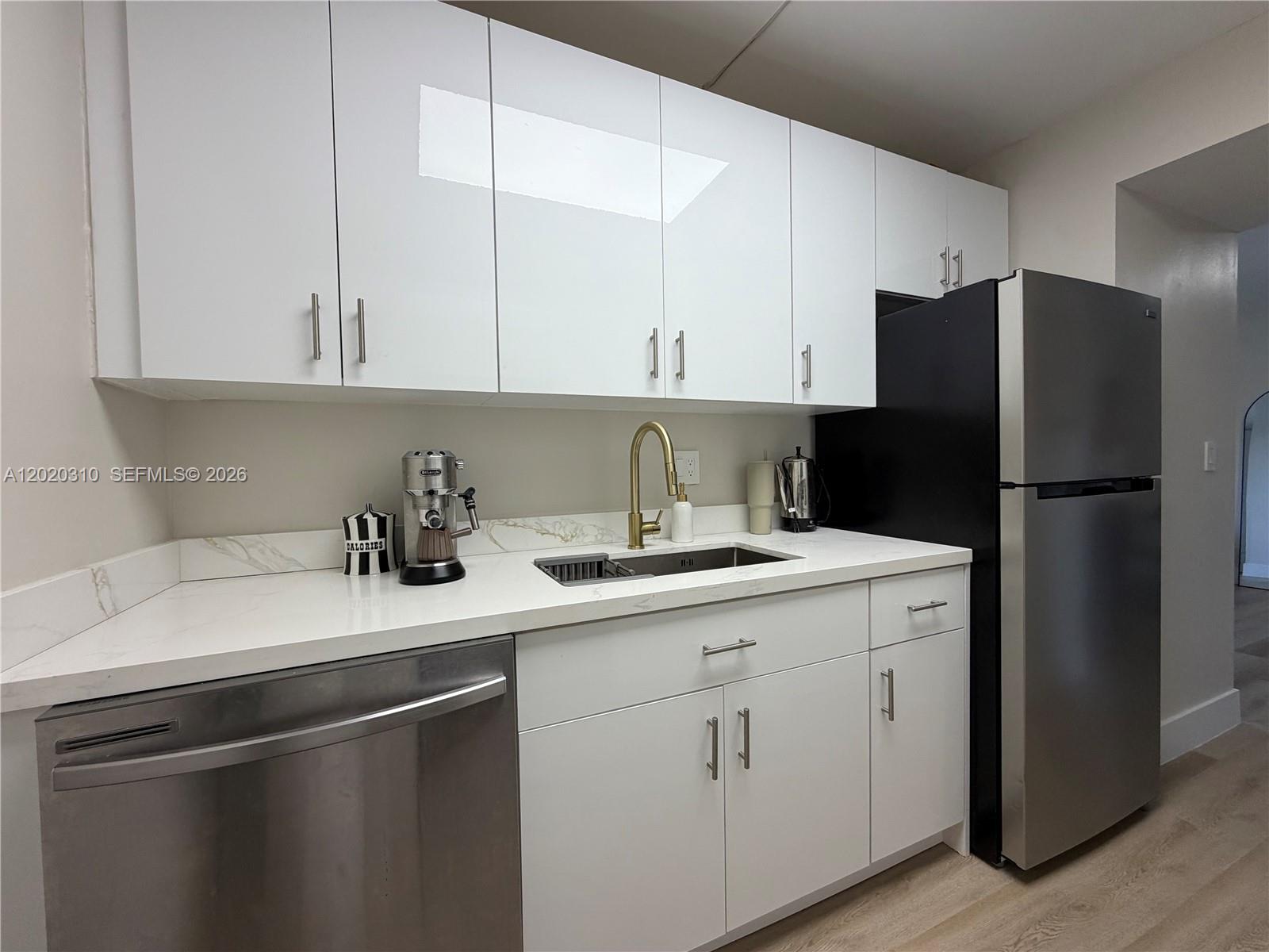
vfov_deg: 85.7
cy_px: 476
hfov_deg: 102.1
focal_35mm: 14
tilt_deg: -1.7
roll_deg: +1.3
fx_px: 513
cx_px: 634
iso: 125
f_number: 2.2
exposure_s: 1/120
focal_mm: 2.22
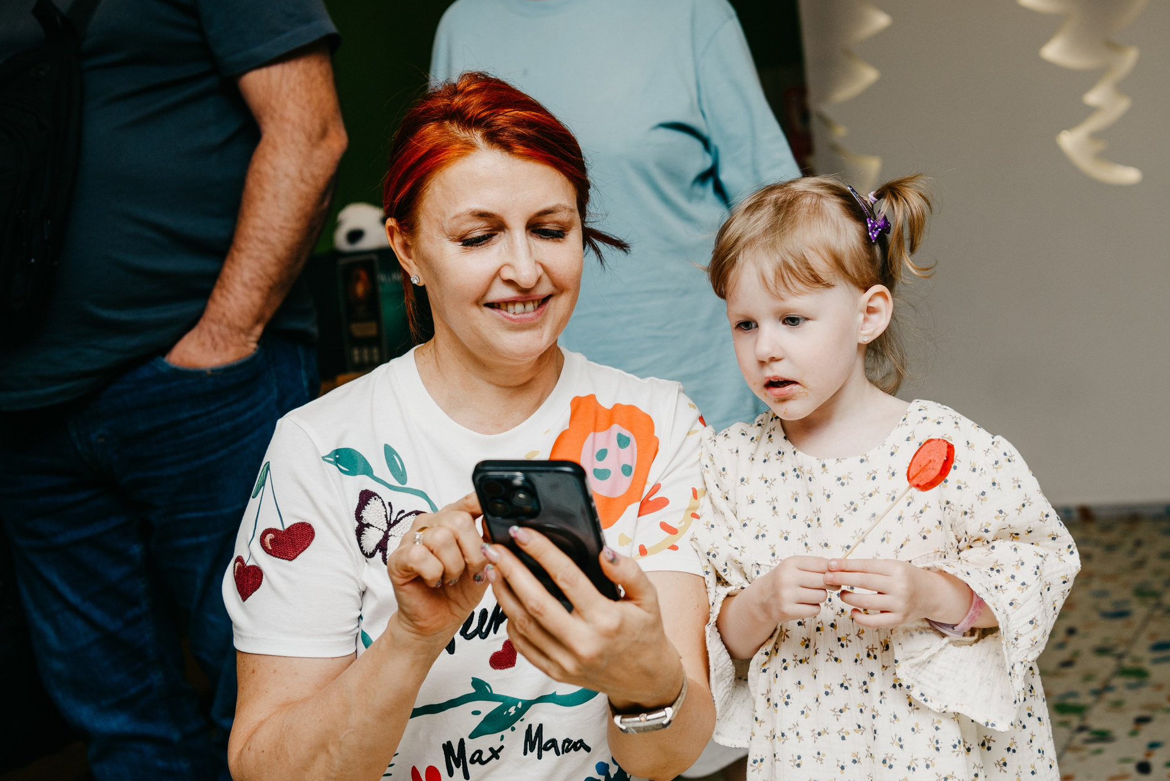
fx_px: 2015
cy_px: 345
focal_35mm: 62
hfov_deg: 32.2
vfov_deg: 21.9
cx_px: 729
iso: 125
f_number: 3.5
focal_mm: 45
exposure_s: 1/160
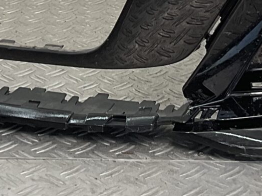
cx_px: 68
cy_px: -171
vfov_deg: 9.8
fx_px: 1075
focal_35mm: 142
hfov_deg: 13.9
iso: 16
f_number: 1.8
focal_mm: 3
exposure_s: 1/200
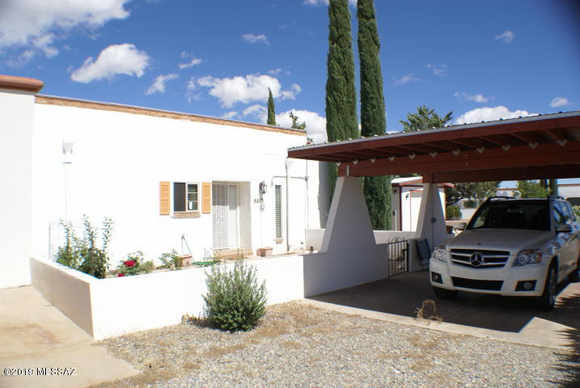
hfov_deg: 57.2
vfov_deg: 40.1
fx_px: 532
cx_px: 290
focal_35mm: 33
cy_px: 194
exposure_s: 1/1000
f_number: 5
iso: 100
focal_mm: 22
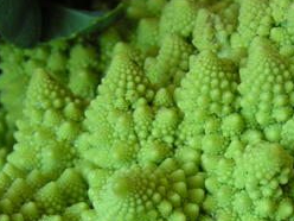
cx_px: 260
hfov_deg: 19.7
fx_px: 832
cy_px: 273
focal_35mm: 98
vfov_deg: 14.6
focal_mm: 5.8
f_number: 2.8
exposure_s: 1/40
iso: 125
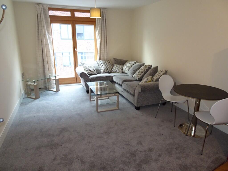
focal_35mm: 24
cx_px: 114
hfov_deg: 71.6
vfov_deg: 56.8
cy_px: 86
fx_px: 158
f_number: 3.5
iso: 250
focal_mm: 4.1
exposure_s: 1/30
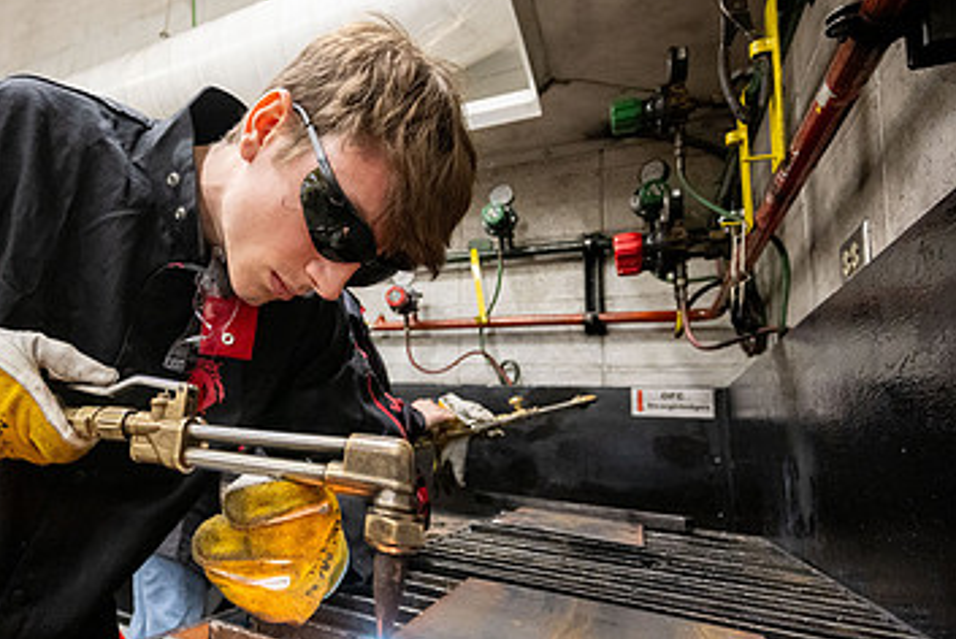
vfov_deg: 55.1
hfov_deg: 70.8
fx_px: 611
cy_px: 351
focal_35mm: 23
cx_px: 236
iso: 2500
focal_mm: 14
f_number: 4
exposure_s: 1/200
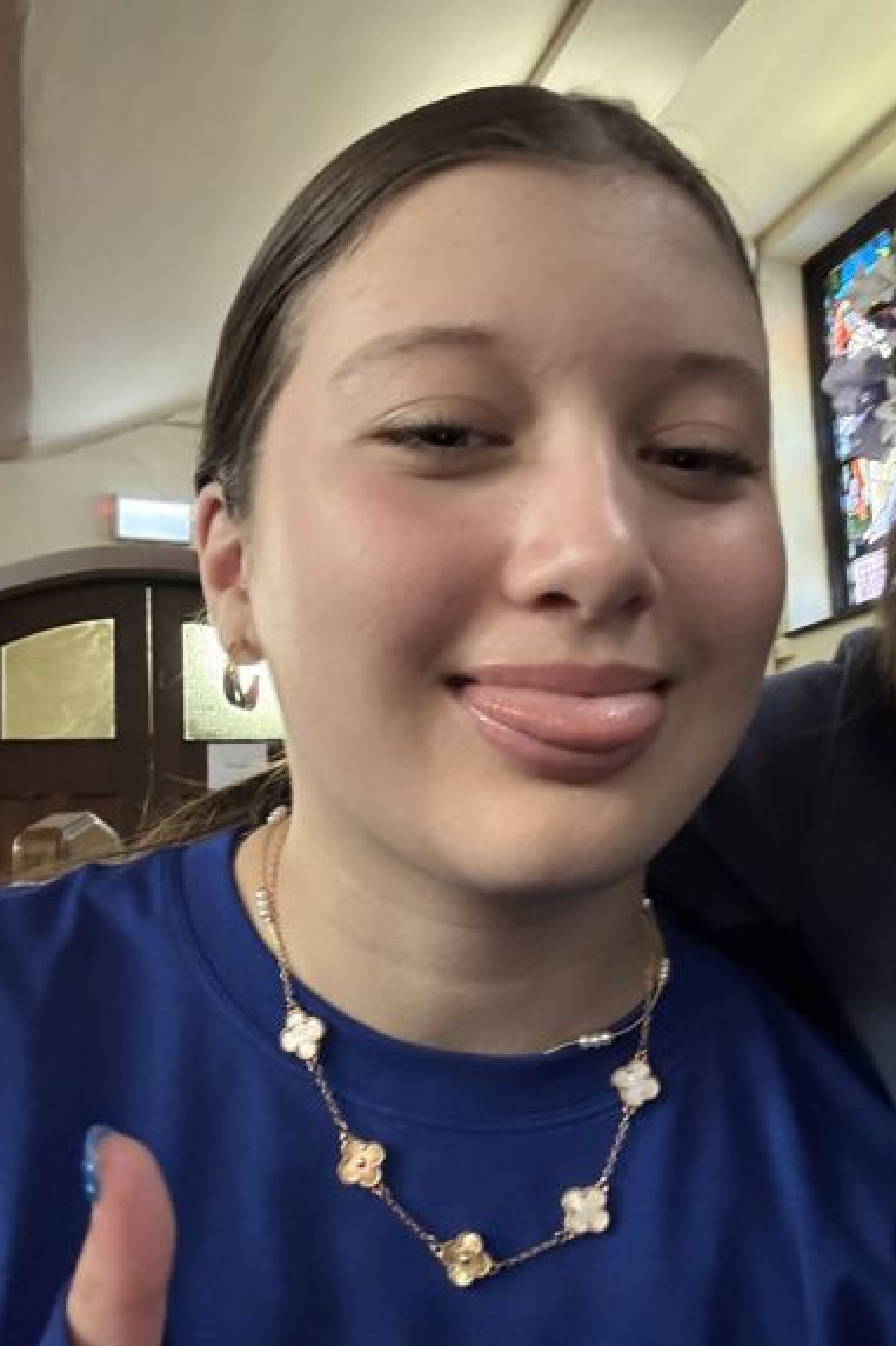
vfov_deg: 58.7
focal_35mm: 32
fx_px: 1195
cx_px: 414
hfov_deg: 41.1
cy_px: 688
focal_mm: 2.69
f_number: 1.9
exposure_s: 1/30
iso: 500
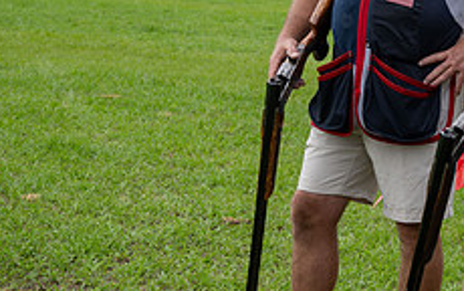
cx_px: 525
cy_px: 47
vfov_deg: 10.4
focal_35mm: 126
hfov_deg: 16.0
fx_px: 1594
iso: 64
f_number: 5
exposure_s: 1/100
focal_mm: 49
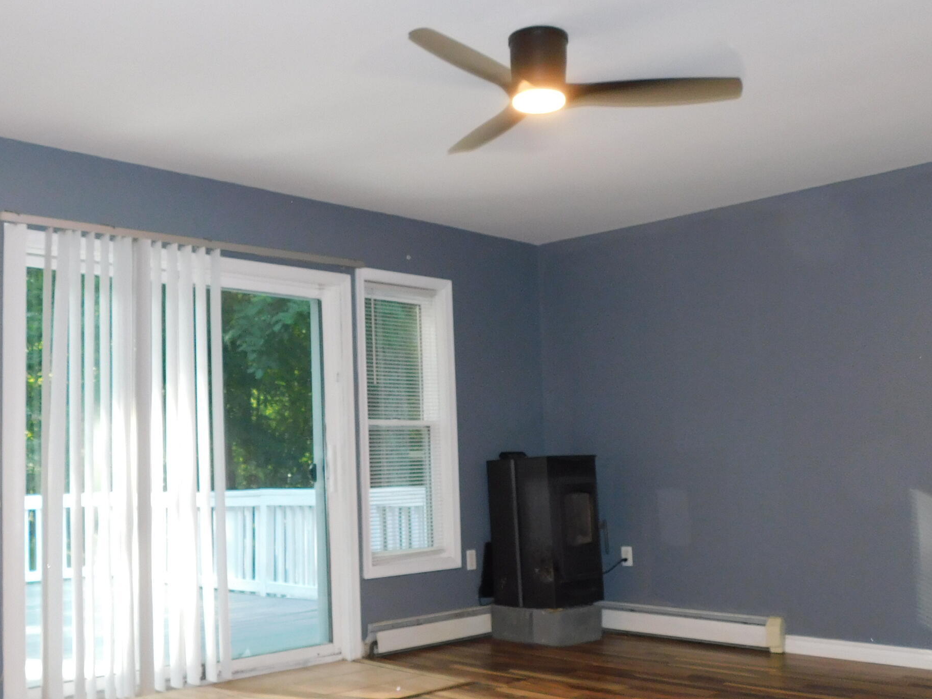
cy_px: 401
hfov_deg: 48.8
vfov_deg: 37.6
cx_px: 399
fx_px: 1023
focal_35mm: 38
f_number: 3
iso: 200
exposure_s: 1/30
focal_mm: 4
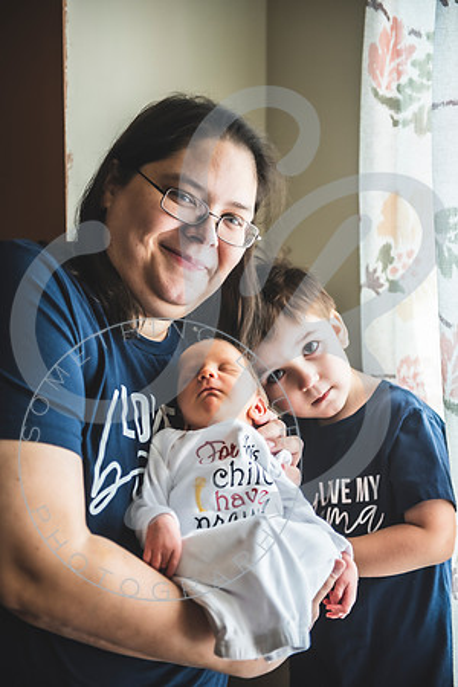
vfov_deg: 32.4
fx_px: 1183
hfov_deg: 21.9
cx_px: 229
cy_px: 344
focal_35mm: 62
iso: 250
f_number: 2.8
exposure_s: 1/125
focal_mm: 62
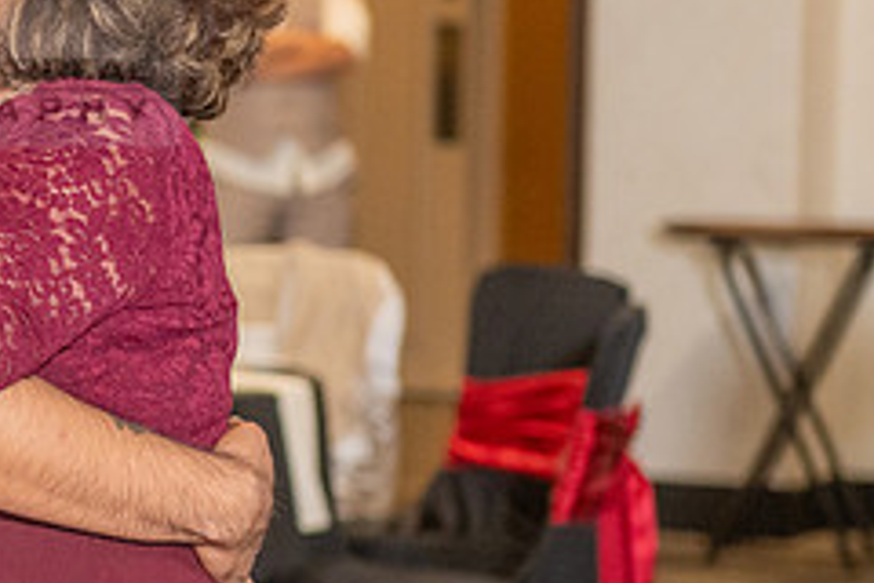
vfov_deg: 5.5
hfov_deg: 8.1
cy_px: 391
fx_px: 6069
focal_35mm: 250
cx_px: -213
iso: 800
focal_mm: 70
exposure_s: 1/125
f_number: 3.5
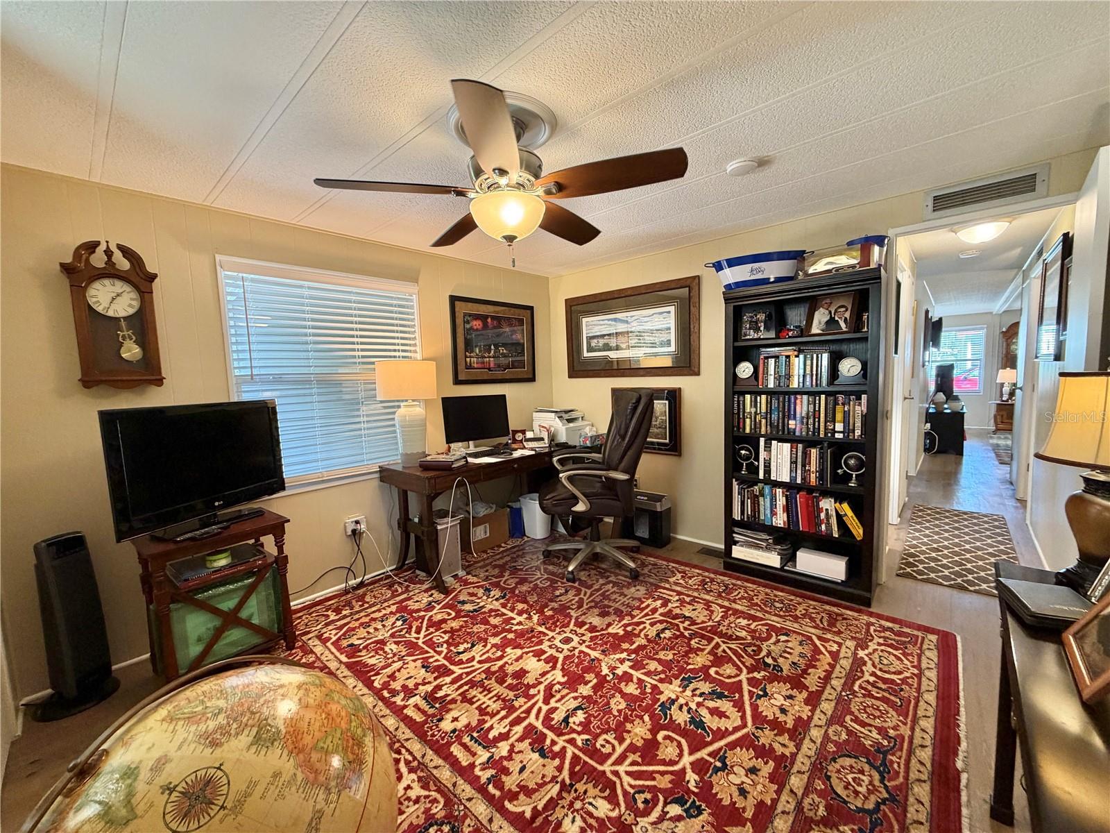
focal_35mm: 14
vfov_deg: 85.7
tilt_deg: -5.1
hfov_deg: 102.1
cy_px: 416
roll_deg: +2.2
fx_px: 449
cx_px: 555
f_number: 2.2
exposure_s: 1/60
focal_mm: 2.22
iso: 200
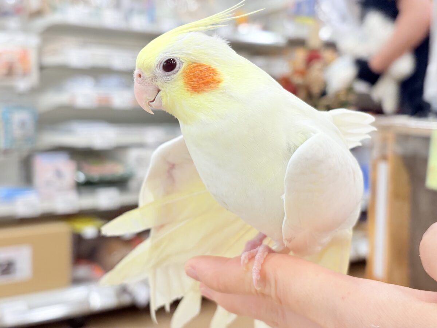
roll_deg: -0.7
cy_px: 164
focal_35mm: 52
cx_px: 218
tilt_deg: -4.4
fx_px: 656
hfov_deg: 36.8
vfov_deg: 28.0
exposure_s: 1/50
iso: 40
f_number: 1.6
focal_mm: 5.96
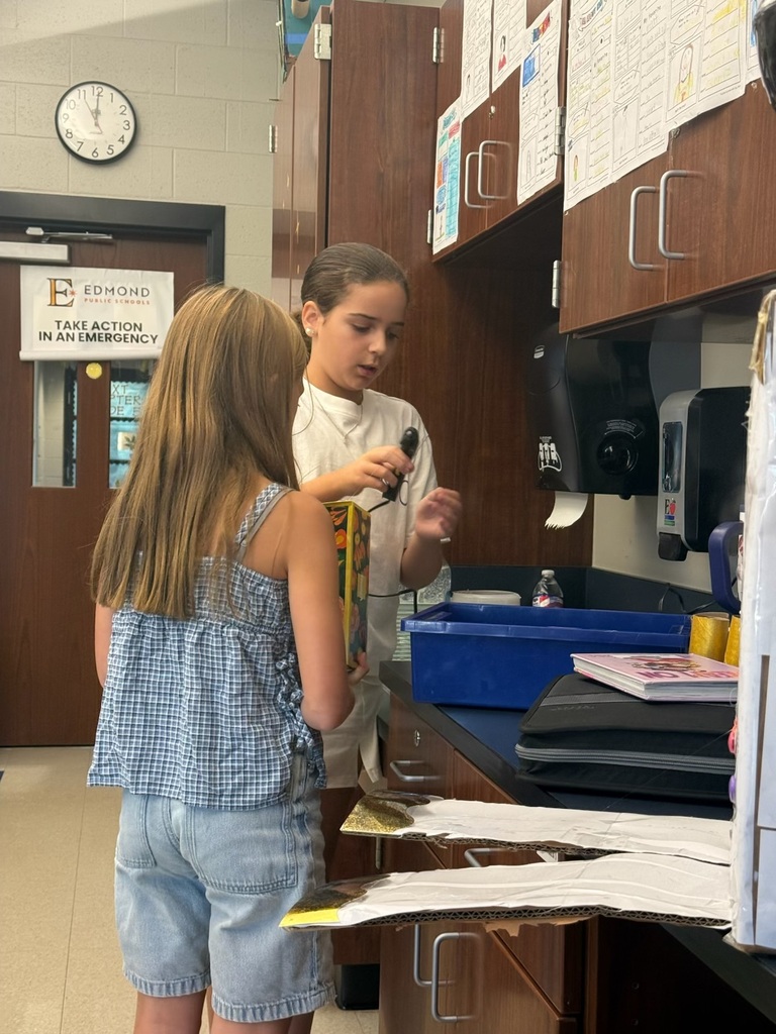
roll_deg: -2.0
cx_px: 388
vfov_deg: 39.7
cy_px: 517
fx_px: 1435
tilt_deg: -1.0
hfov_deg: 30.3
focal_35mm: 48
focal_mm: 6.76
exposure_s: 1/120
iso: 160
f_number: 1.78
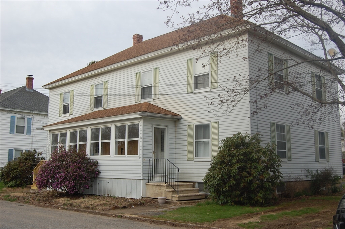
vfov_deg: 34.2
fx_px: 373
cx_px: 172
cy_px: 114
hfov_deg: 49.6
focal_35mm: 39
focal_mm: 26
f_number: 7.1
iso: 200
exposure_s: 1/200
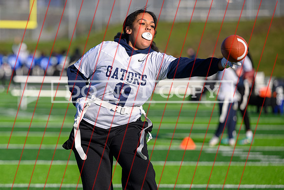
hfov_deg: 8.5
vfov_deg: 5.7
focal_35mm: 241
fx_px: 1901
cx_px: 94
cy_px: 108
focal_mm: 180
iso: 100
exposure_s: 1/1250
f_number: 3.5
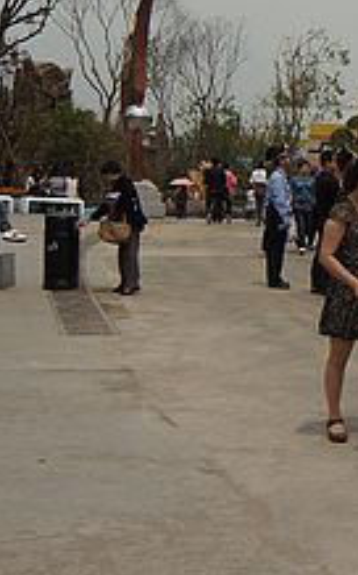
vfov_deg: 27.8
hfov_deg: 15.8
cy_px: 182
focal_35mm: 74
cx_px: 579
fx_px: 1151
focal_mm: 15
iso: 100
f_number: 8
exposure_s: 1/640
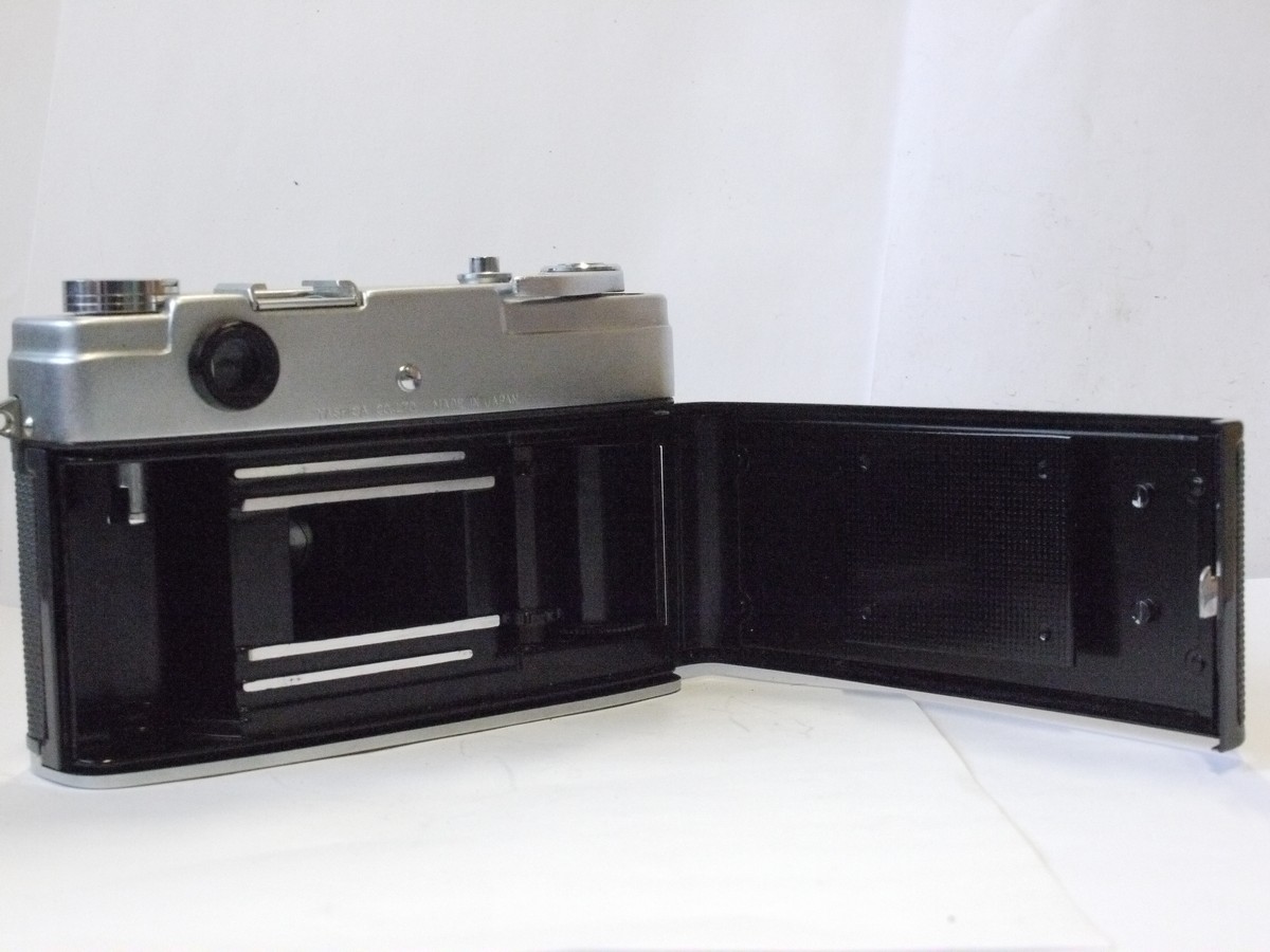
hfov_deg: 32.2
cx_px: 635
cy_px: 476
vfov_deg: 24.4
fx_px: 2201
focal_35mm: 60
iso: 3200
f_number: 9
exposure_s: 1/125
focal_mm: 30
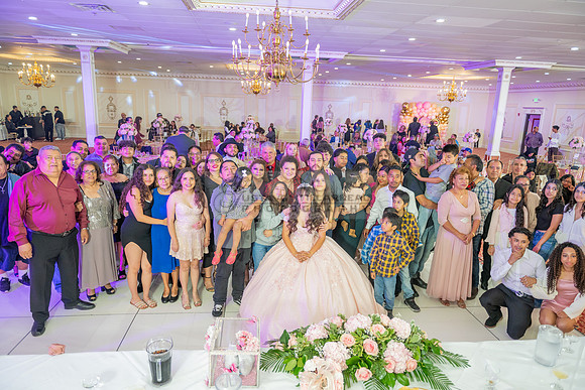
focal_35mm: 24
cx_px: 292
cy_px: 195
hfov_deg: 73.7
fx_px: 390
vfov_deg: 53.2
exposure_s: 1/80
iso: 640
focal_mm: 24
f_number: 2.8
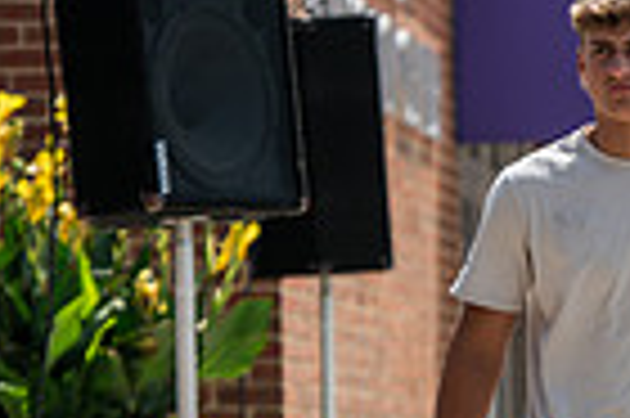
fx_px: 9054
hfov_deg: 4.0
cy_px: 420
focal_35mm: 518
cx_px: 990
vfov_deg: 2.6
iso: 64
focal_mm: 125
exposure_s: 1/800
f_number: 3.5
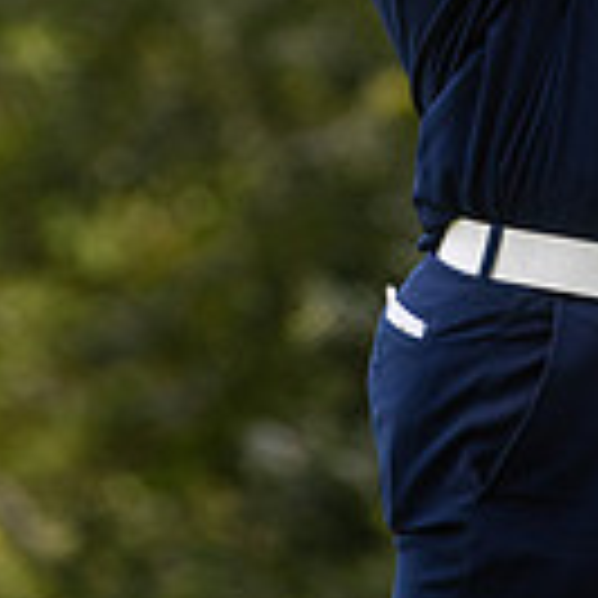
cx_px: 339
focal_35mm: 1296
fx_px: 25330
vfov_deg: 1.4
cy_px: -373
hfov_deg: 1.4
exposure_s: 1/800
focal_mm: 300
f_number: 4
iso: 400
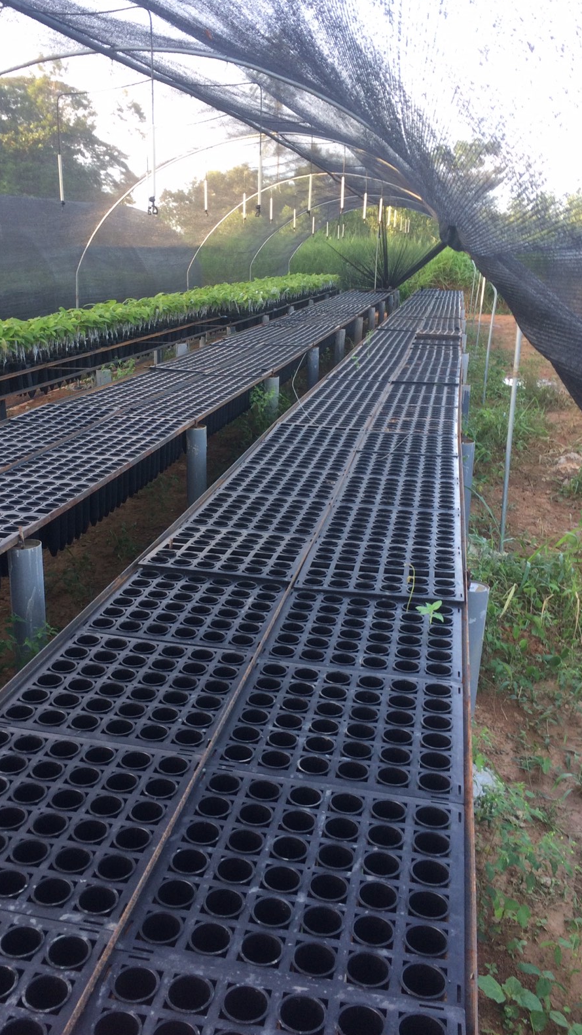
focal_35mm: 32
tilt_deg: -17.8
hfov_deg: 36.5
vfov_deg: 61.0
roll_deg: +1.1
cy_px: 516
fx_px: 878
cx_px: 222
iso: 40
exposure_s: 1/60
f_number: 2.2
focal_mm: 4.15
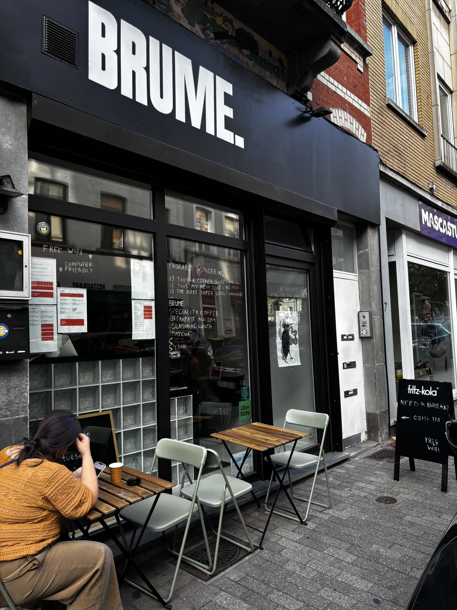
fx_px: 458
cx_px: 228
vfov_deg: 67.3
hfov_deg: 53.1
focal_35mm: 26
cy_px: 305
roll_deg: +0.7
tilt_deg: +3.4
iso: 40
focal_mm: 5.96
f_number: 1.6
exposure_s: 1/155
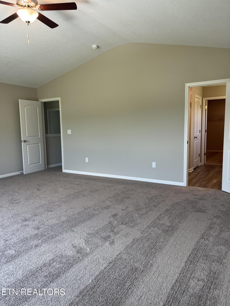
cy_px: 153
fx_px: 230
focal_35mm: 26
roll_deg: +1.2
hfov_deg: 53.1
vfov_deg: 67.3
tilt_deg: -5.6
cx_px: 115
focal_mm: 5.1
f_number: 1.6
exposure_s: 1/120
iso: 80
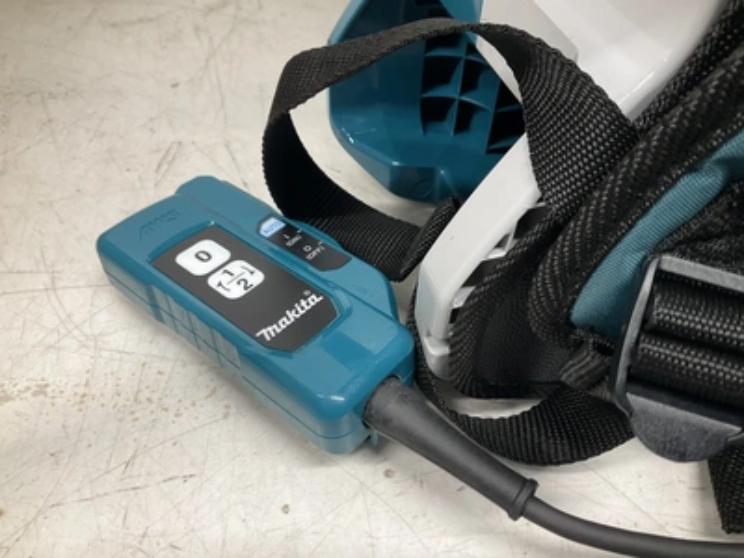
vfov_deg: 48.2
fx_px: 623
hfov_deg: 61.7
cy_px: 279
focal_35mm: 29
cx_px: 372
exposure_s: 1/60
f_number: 1.8
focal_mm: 3
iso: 40
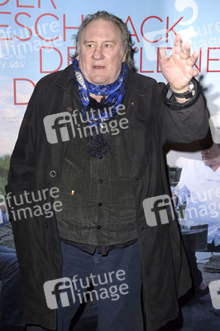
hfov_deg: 28.0
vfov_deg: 41.1
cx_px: 110
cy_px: 166
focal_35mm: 48
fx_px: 441
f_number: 5.6
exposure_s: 1/250
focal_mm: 48
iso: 640
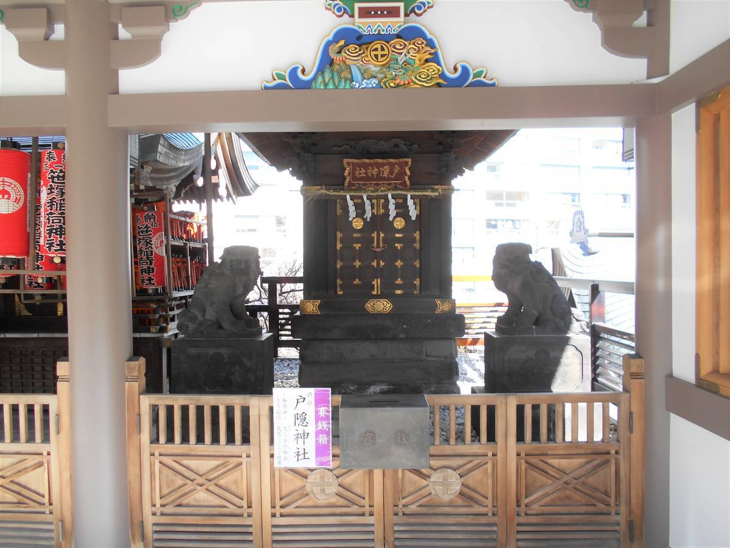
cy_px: 274
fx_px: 548
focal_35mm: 26
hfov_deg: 67.3
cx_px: 365
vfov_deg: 53.1
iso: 80
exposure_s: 1/125
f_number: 3.2
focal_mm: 4.6
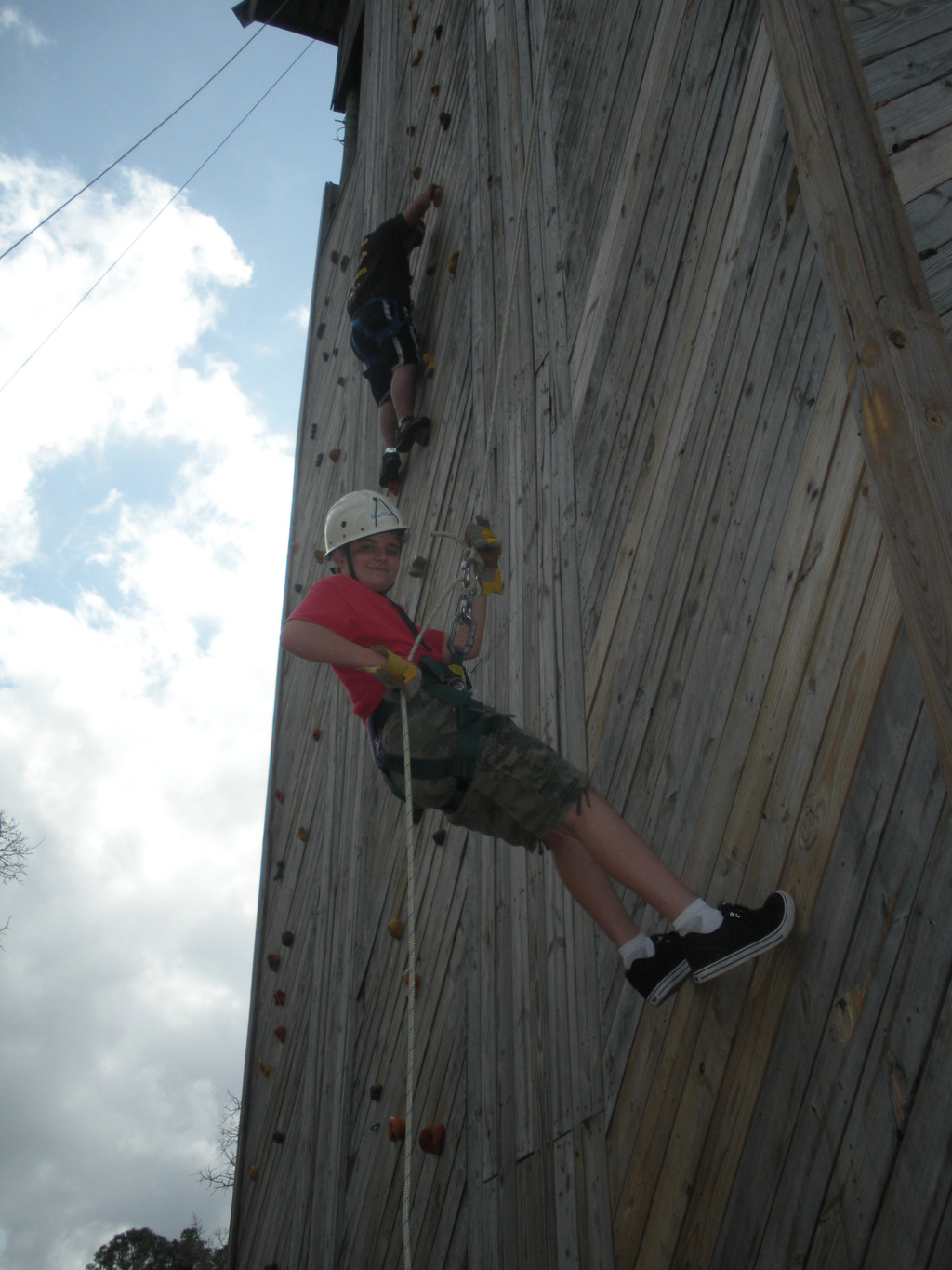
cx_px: 476
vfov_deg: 51.4
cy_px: 635
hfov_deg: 39.7
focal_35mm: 36
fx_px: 1320
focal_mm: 6.3
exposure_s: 1/1500
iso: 88
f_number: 3.5
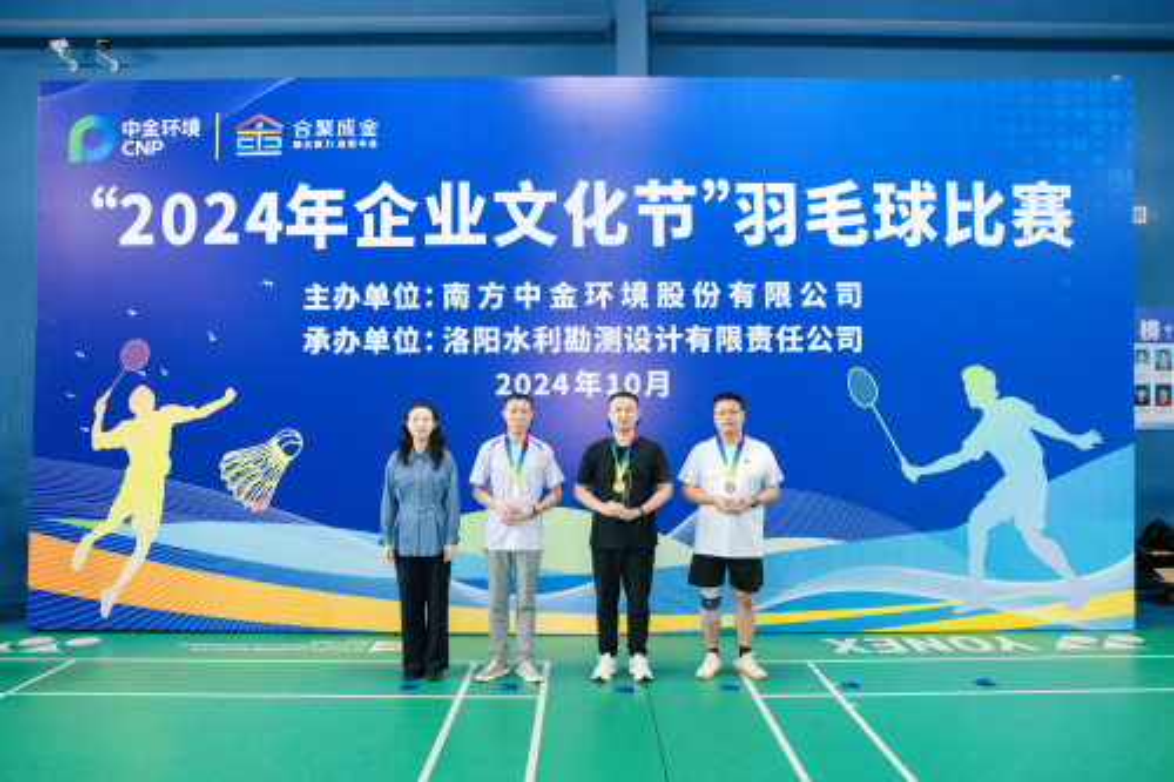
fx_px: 978
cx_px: 587
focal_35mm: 30
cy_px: 391
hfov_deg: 61.9
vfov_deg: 43.6
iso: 6400
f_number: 4.5
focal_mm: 30
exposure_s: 1/200
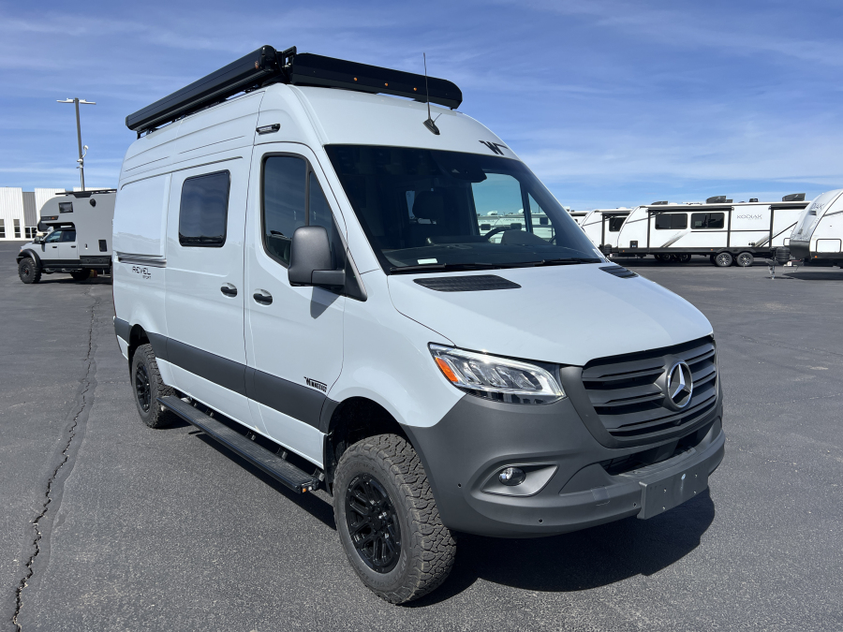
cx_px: 422
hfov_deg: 67.3
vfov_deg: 53.1
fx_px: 633
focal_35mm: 26
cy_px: 316
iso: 50
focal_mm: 5.7
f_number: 1.5
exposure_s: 1/5882
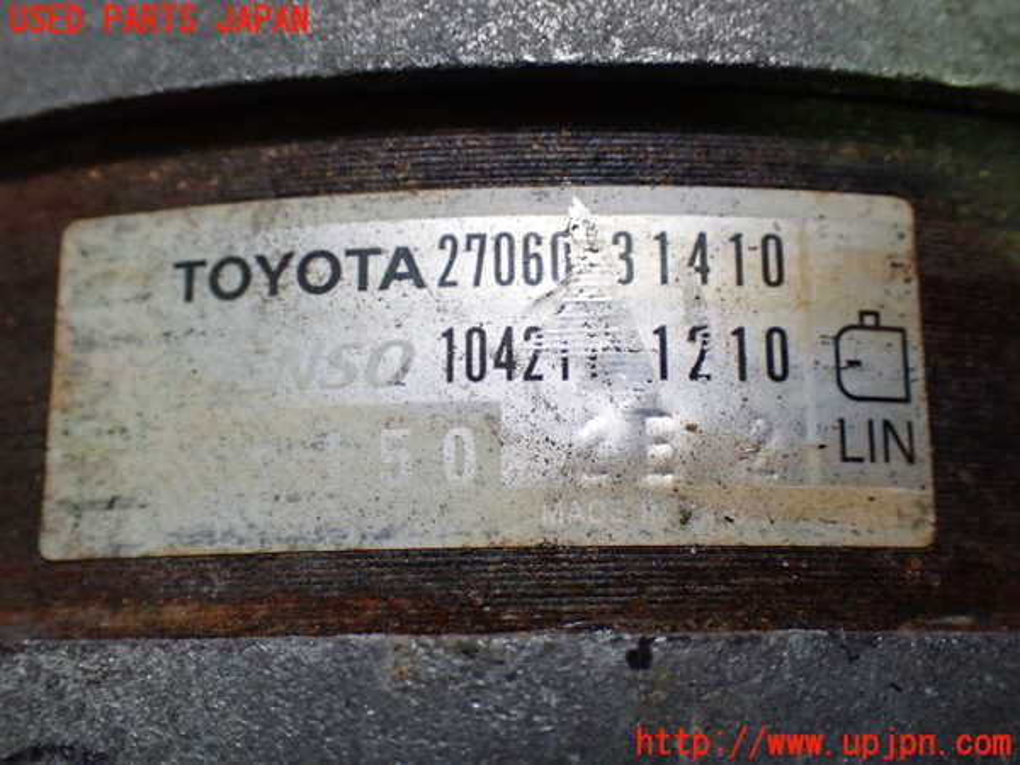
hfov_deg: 42.9
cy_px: 382
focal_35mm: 44
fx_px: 1297
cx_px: 510
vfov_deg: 32.9
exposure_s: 1/125
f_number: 2.9
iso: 800
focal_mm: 7.84
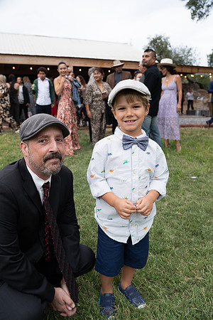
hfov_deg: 49.6
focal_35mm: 26
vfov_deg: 69.4
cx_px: 106
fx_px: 231
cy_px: 160
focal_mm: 26
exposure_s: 1/160
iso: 160
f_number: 4
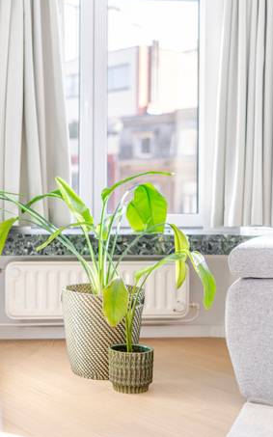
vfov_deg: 37.5
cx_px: 123
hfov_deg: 24.0
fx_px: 643
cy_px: 224
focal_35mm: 54
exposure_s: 1/1000
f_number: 1.8
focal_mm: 50
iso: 400
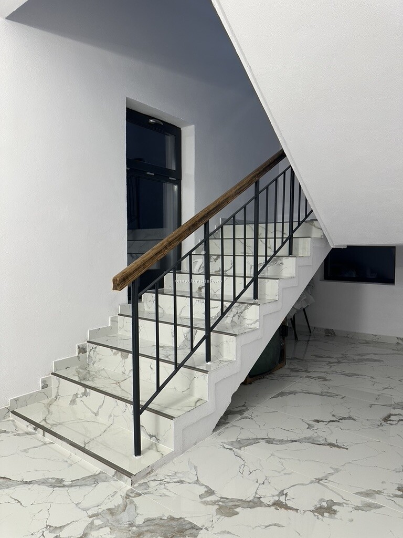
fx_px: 373
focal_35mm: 24
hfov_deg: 56.8
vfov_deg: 71.6
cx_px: 202
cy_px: 269
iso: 160
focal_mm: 6.86
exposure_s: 1/50
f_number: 1.78
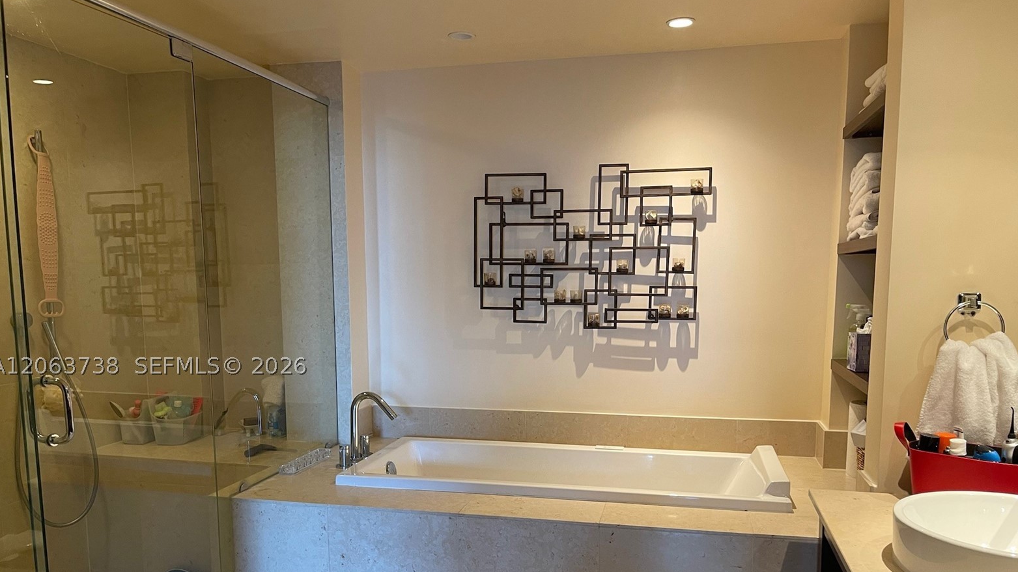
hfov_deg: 66.1
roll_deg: +0.7
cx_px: 506
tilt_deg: -7.8
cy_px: 366
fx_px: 783
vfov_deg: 39.8
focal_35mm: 29
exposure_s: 1/60
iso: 160
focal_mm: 5.1
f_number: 1.6
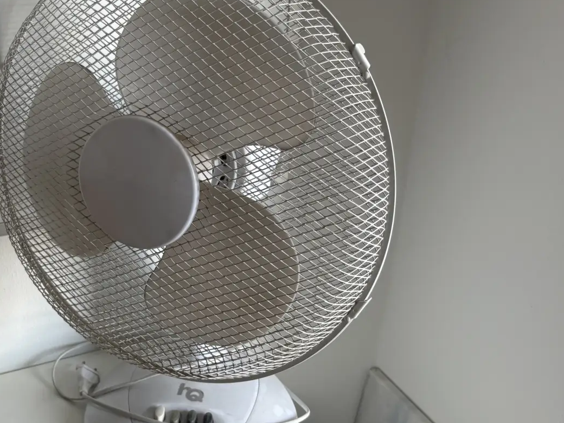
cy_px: 217
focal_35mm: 48
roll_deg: +2.0
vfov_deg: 30.3
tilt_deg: -27.7
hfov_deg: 38.8
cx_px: 150
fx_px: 782
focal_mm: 5.96
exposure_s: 1/121
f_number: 1.6
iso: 64
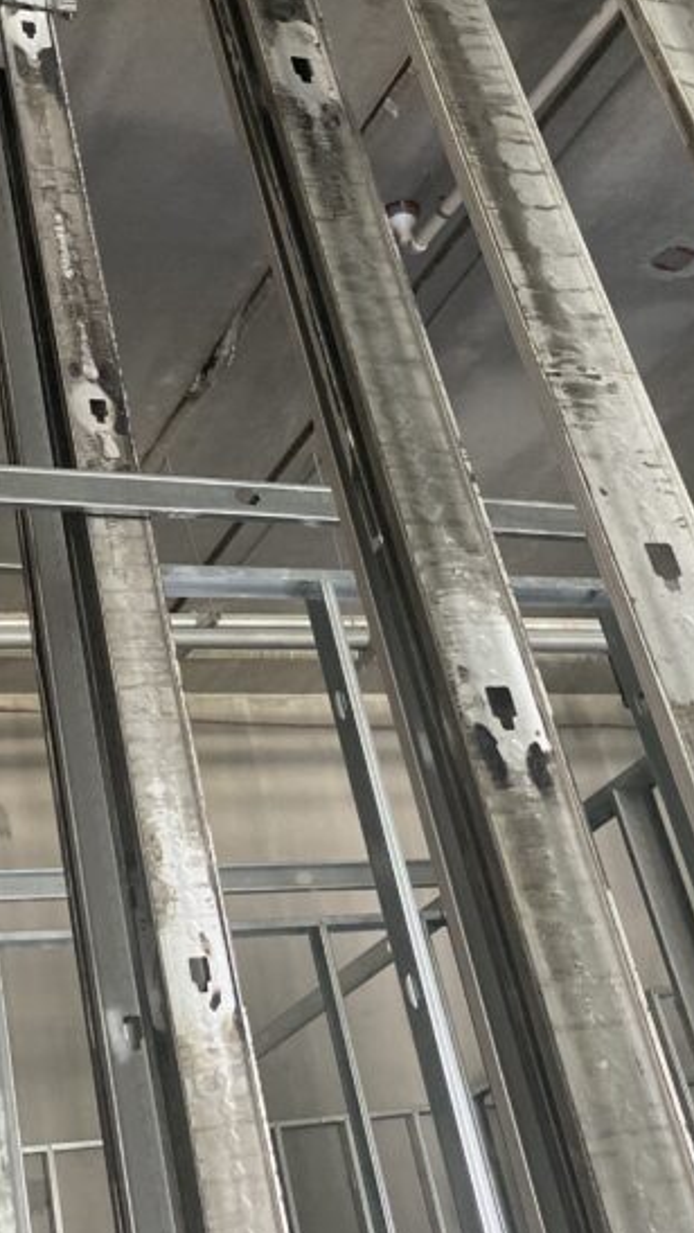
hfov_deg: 22.4
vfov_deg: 37.9
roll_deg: +10.4
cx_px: 142
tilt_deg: +37.0
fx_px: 1733
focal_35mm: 53
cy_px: 273
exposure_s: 1/40
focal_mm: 4.25
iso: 500
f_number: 1.8
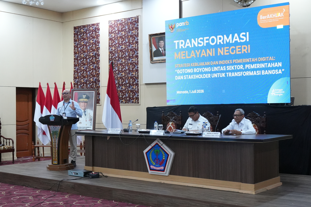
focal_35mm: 51
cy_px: 104
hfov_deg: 38.9
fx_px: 441
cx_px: 156
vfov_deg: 26.5
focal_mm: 34
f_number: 5.6
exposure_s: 1/100
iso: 6400
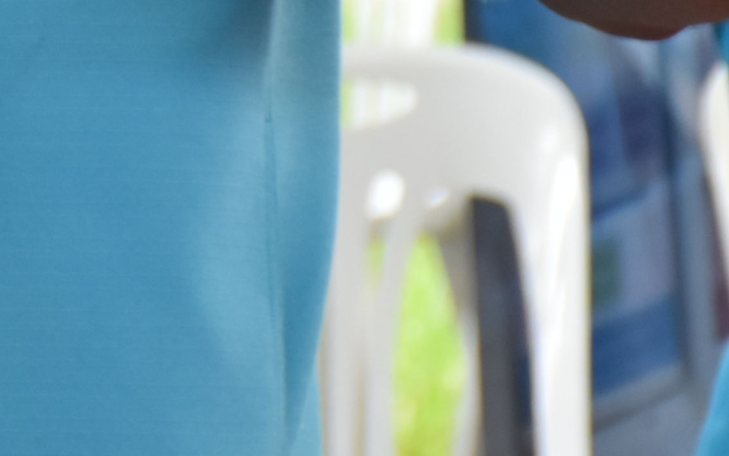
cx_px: -539
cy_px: -451
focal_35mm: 650
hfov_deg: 3.2
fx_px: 12916
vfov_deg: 2.0
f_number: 5.3
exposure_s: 1/100
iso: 400
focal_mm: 80
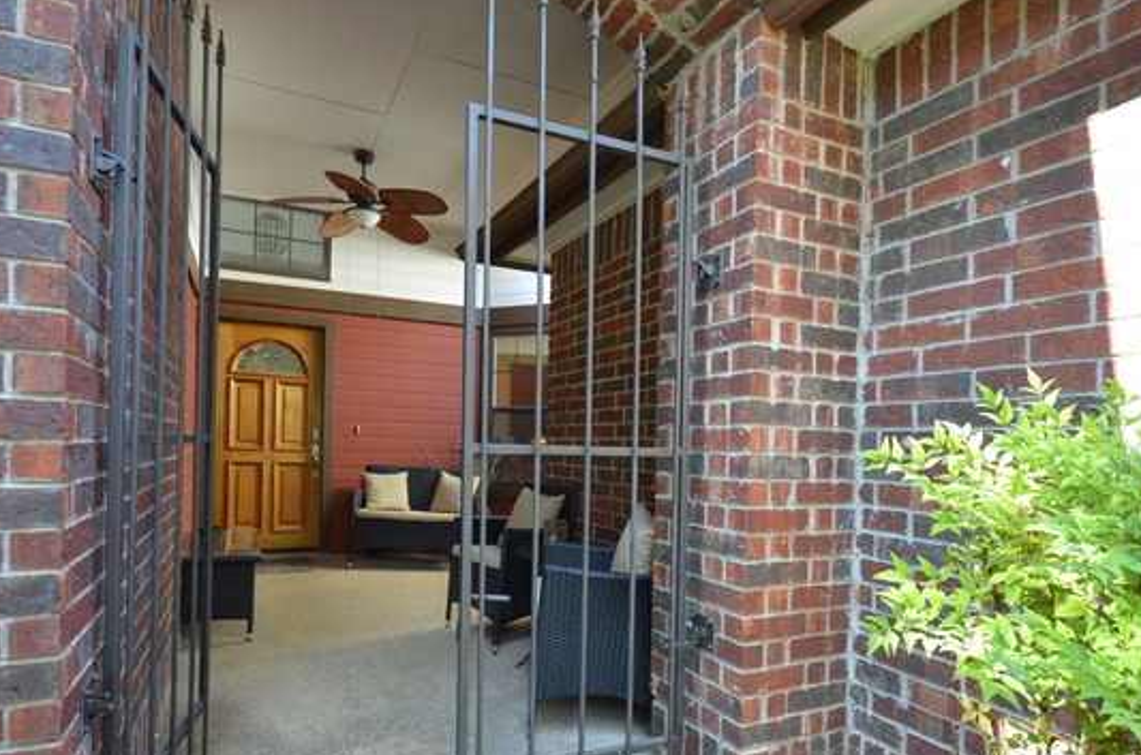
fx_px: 569
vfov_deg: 66.8
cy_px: 434
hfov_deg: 89.4
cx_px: 480
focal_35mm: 18
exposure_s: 1/80
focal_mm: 10
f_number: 4.5
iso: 400
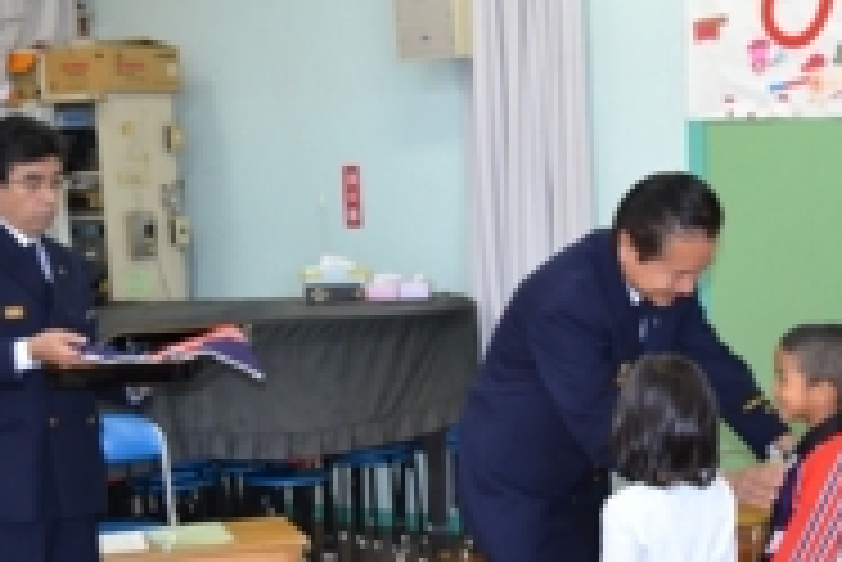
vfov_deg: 17.4
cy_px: 555
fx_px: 1802
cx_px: 684
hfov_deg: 25.8
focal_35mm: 77
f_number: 4
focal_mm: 24
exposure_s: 1/60
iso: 1000
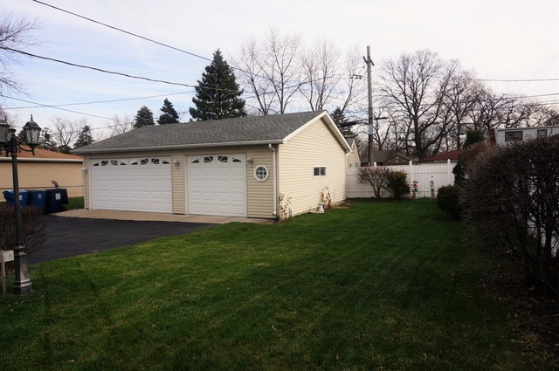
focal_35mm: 24
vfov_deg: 53.0
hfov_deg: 73.8
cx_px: 280
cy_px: 186
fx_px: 372
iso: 100
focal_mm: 16
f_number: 11
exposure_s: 1/80
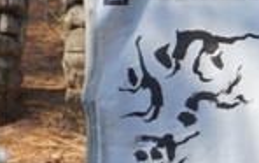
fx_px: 1881
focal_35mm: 266
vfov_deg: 5.0
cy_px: 126
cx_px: 490
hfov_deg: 7.6
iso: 100
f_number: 5.6
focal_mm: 43
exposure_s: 1/160
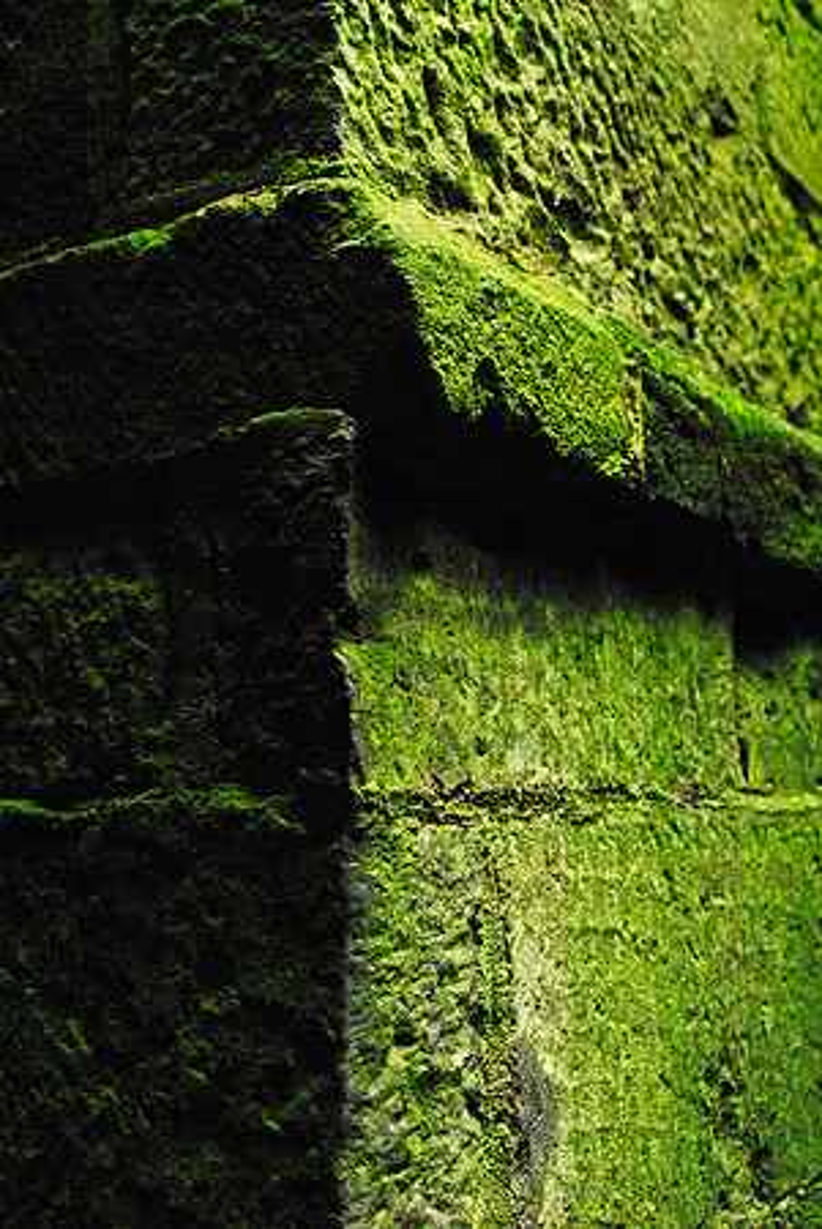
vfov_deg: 46.4
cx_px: 411
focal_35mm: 42
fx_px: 1435
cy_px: 614
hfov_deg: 32.0
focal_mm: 28
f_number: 4.5
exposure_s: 1/250
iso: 3200
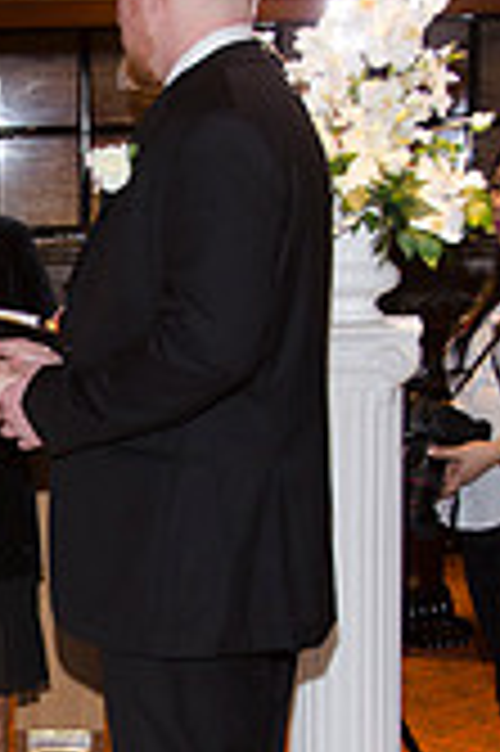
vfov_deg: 15.8
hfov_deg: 10.4
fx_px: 2693
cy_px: 545
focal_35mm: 129
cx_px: -122
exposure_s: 1/60
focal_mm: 32
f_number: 5.6
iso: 400
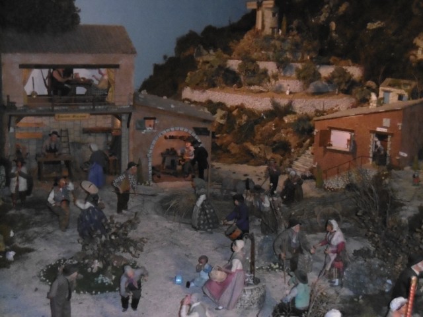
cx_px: 212
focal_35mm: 78
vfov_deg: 18.9
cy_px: 158
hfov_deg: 25.0
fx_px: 953
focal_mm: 14
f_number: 4.5
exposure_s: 1/80
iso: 800
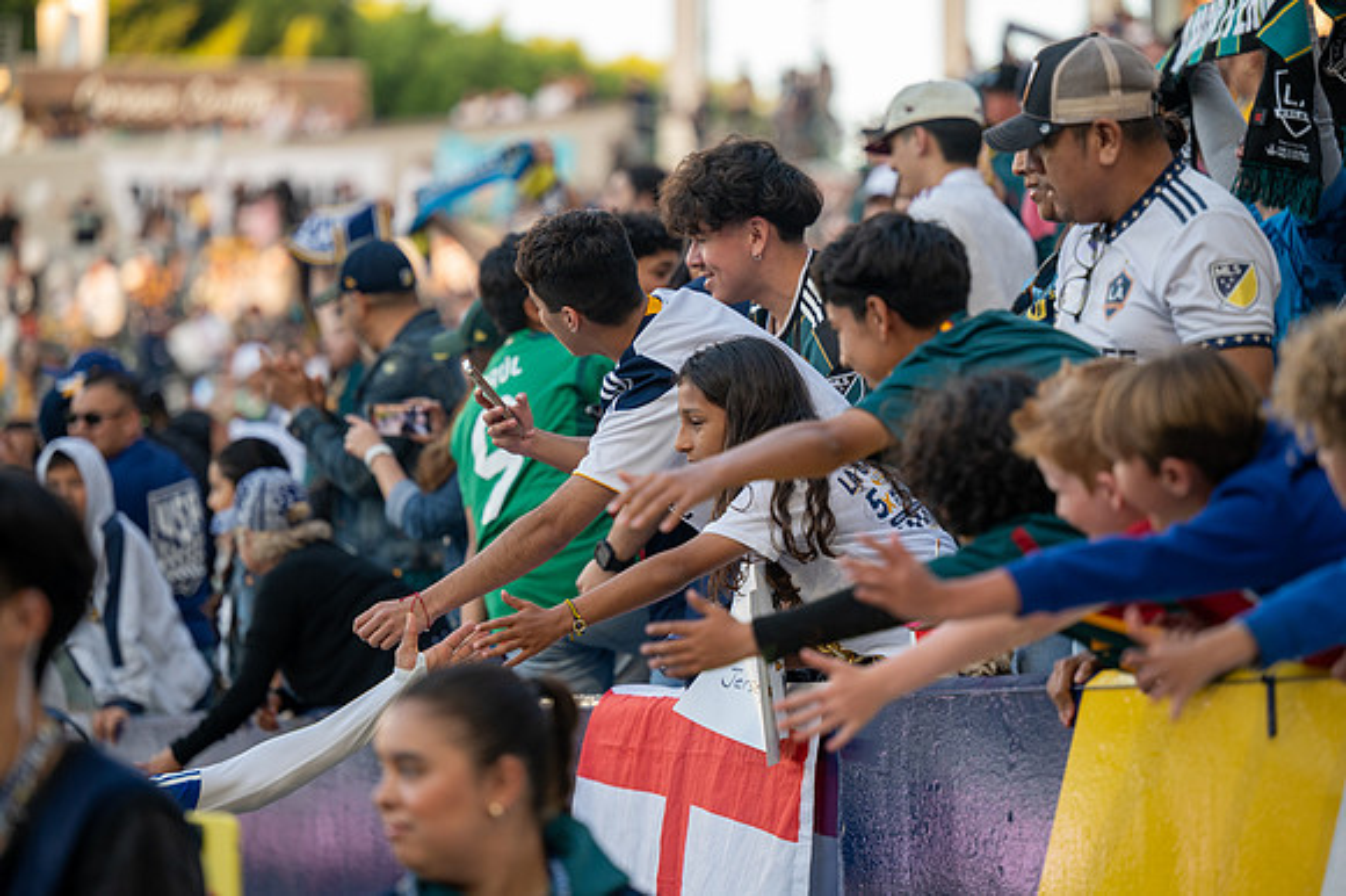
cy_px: 397
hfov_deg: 12.7
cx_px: 673
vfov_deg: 8.5
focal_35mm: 161
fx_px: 6033
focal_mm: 145
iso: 640
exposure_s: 1/800
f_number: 2.8
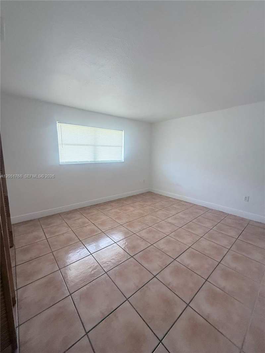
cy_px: 176
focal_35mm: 14
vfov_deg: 102.1
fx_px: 143
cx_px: 132
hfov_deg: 85.7
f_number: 2.2
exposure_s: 1/99
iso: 320
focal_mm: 2.22
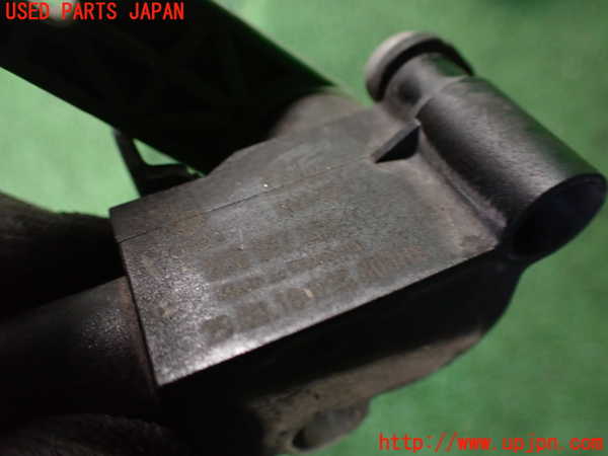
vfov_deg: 46.8
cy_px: 228
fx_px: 527
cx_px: 304
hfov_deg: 60.0
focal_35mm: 30
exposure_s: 1/30
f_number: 2.3
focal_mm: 5.4
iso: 800
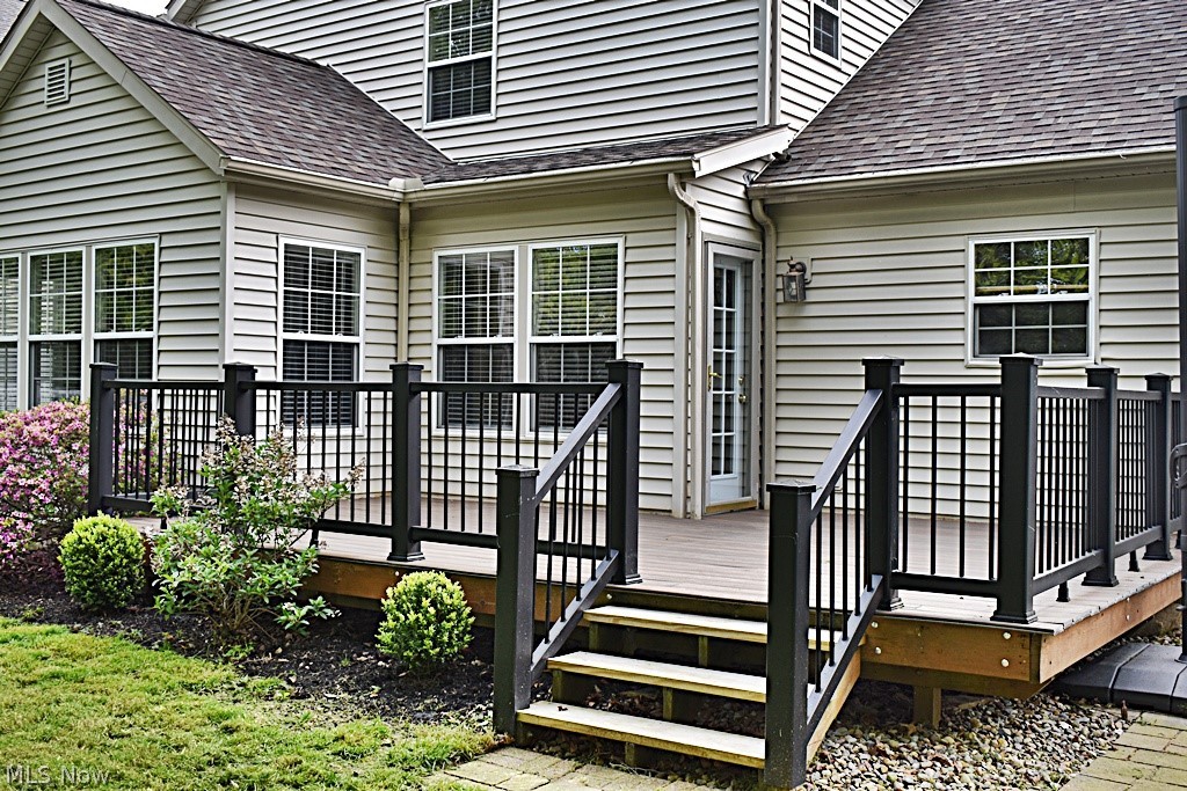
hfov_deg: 51.3
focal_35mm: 38
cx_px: 594
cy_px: 396
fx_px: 1237
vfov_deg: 35.5
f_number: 5.6
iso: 280
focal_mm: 25
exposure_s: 1/250
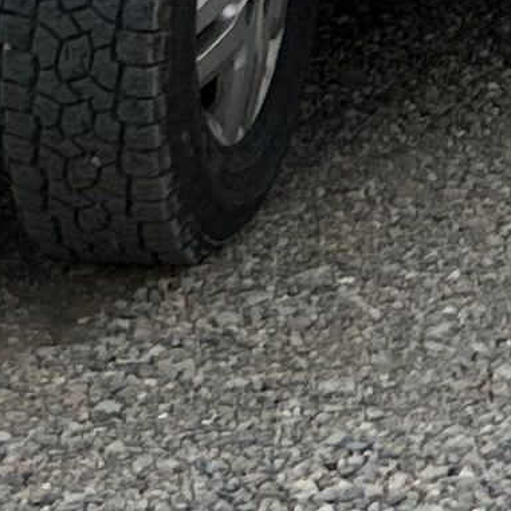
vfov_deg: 6.6
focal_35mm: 243
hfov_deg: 6.7
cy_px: -948
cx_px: 1317
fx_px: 4058
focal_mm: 5.7
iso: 40
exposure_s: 1/271
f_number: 1.5
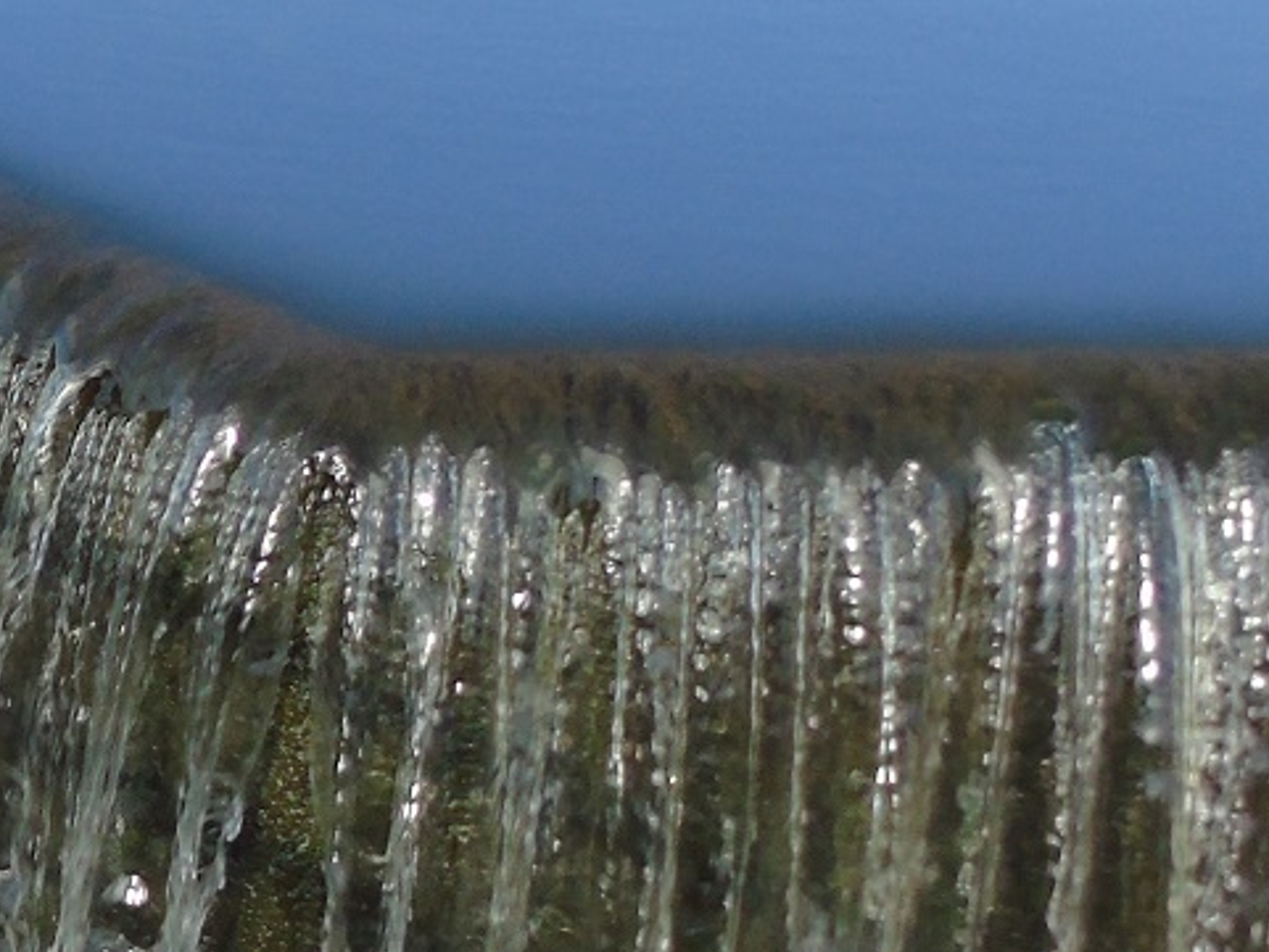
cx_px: -493
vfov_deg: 11.5
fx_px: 4730
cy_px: 559
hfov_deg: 14.5
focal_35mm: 129
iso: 80
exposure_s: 1/250
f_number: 3.8
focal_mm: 6.1
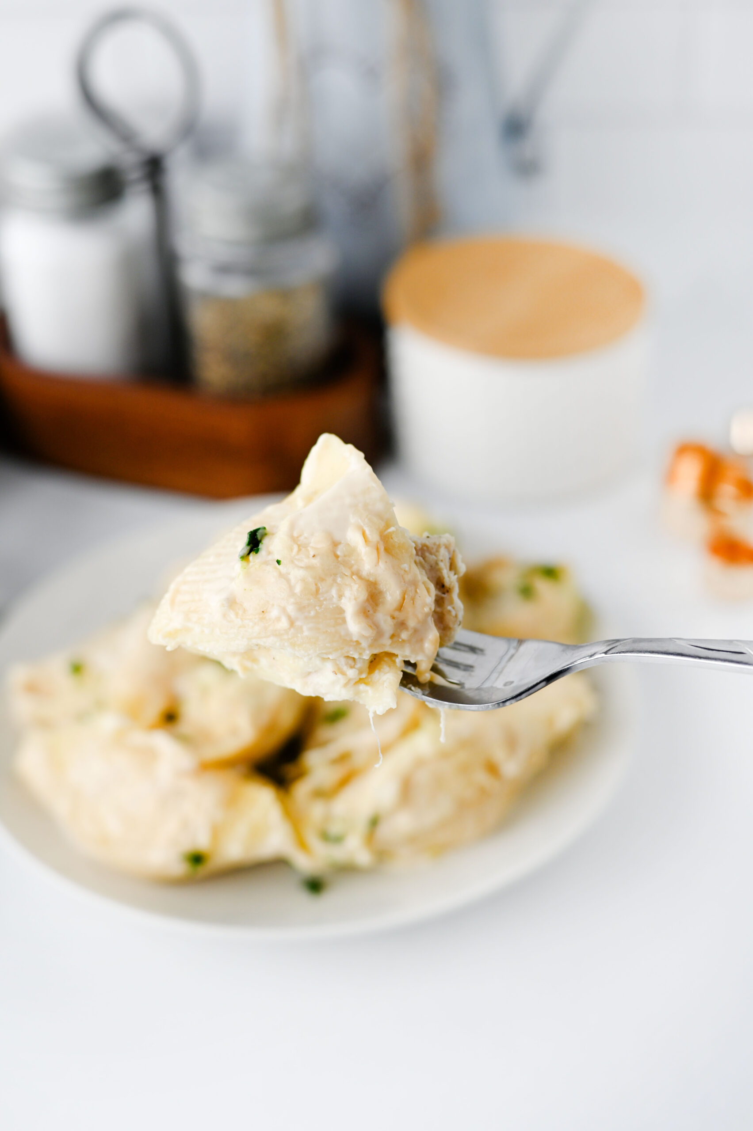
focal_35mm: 50
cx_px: 376
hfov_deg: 27.0
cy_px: 566
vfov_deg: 39.6
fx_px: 1571
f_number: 4
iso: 220
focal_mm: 50
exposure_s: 1/160
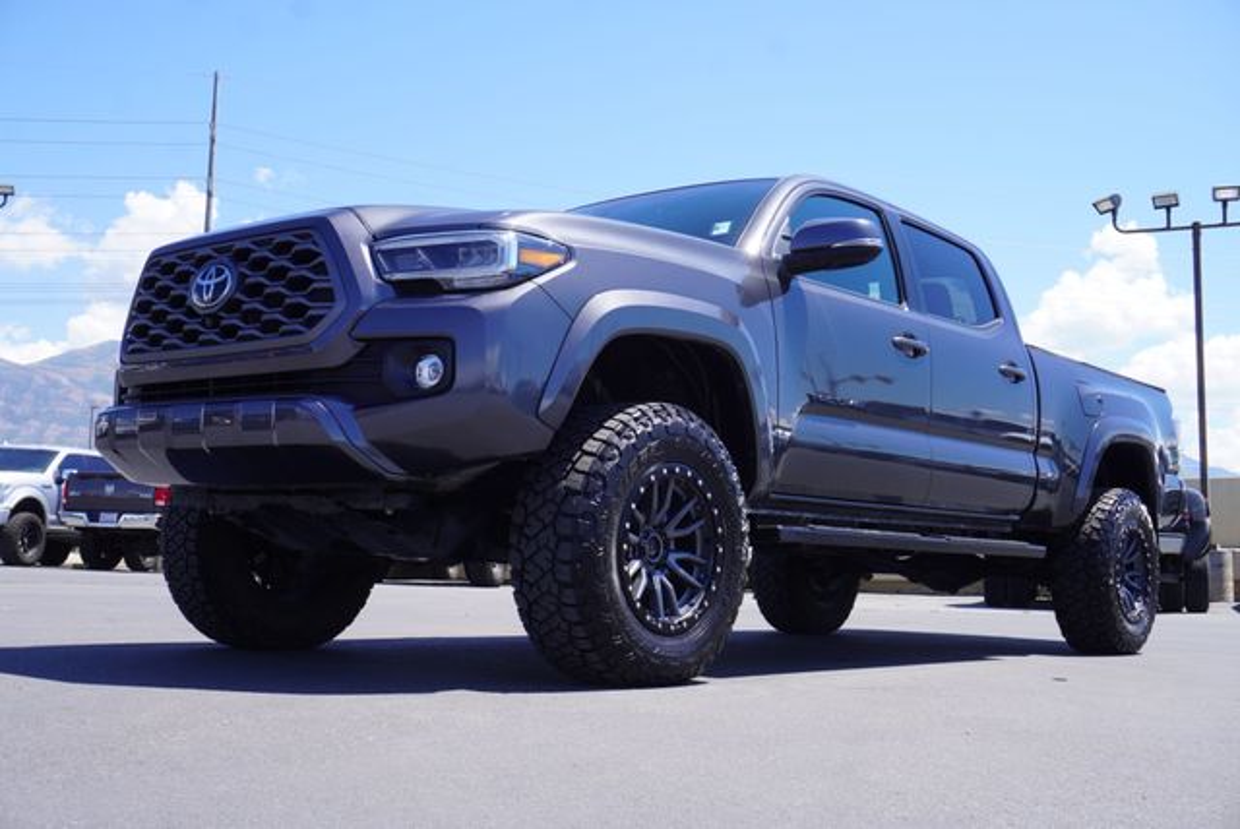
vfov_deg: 34.3
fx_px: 1345
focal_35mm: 39
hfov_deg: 49.5
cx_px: 620
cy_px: 414
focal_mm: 26
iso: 100
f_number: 9
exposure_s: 1/125
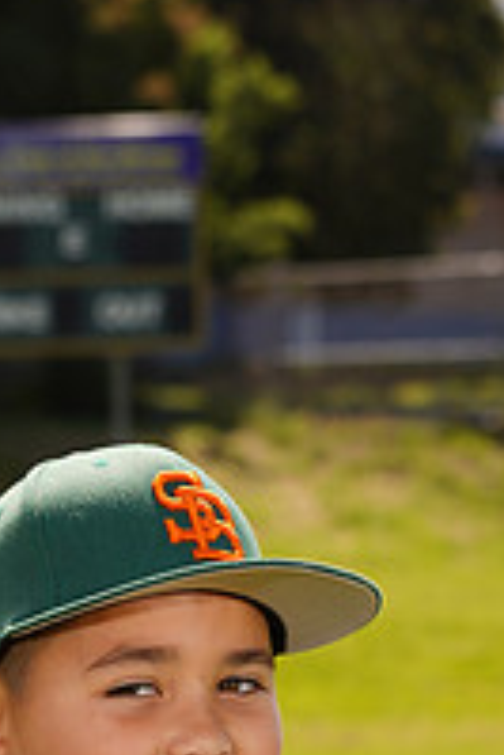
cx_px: -25
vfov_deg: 7.0
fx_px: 6100
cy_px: 952
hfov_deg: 4.7
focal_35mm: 291
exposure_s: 1/160
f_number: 9
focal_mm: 100
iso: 80
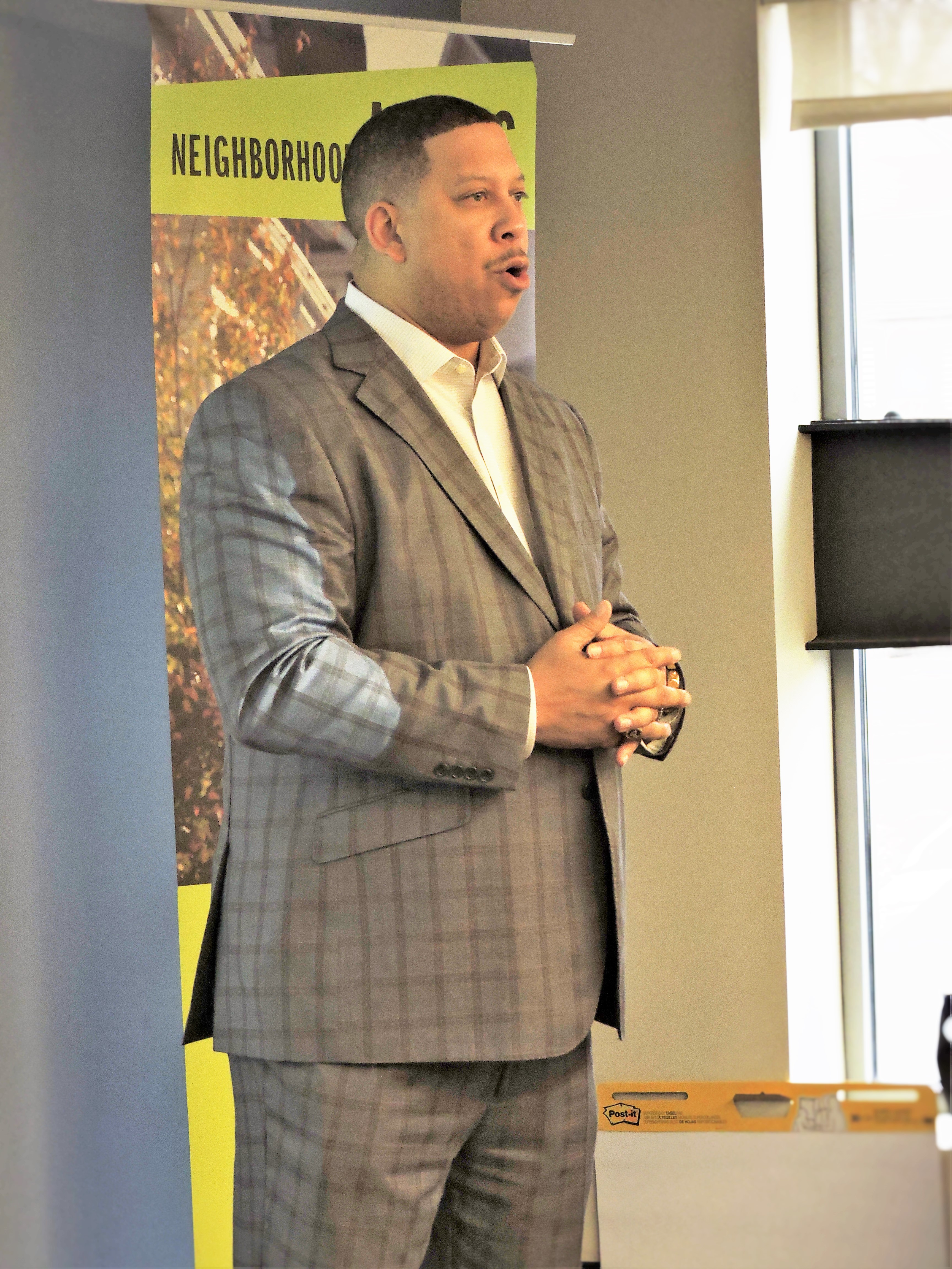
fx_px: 3850
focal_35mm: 105
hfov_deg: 14.1
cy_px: 634
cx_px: 476
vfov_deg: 18.7
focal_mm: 18.7
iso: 400
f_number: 4.2
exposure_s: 1/60
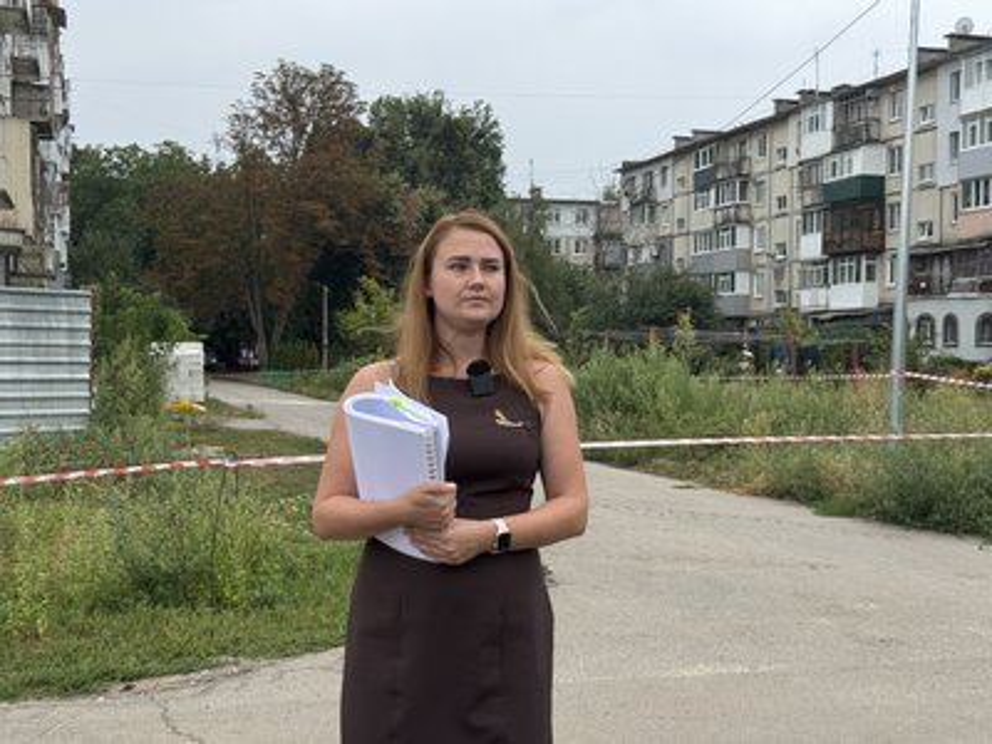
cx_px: 496
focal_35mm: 48
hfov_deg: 39.7
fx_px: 1376
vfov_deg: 30.3
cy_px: 372
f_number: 1.78
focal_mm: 6.76
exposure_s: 1/1215
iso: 64
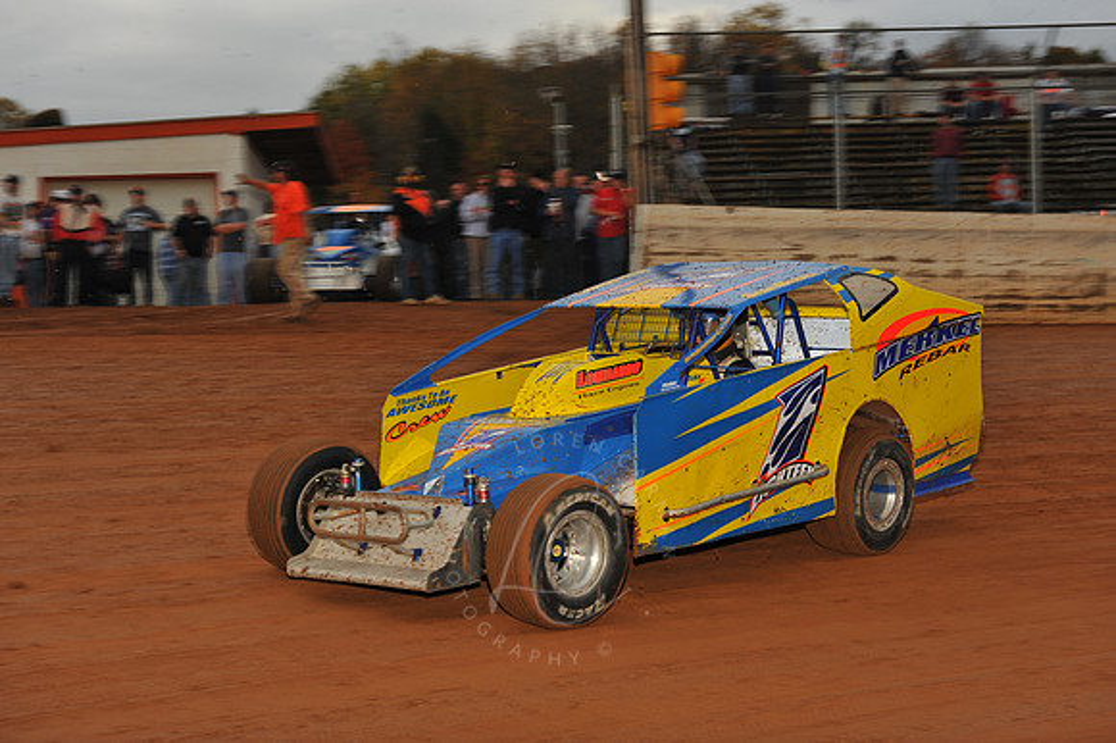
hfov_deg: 28.9
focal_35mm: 70
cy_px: 372
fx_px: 2169
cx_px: 558
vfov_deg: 19.4
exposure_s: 1/320
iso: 500
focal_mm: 70
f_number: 8
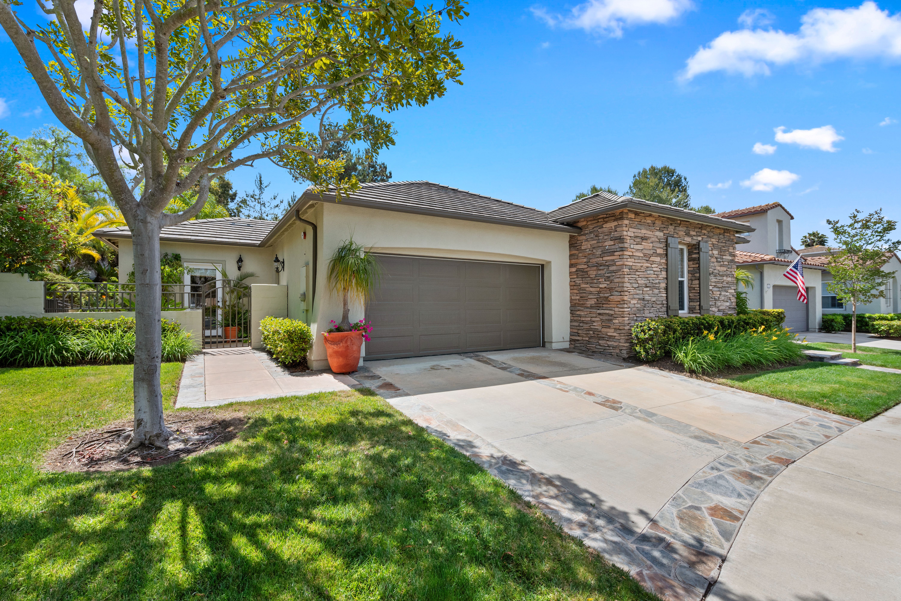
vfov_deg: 73.8
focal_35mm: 16
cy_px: 300
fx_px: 401
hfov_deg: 96.7
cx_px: 450
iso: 400
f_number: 8
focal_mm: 16
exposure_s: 1/1250
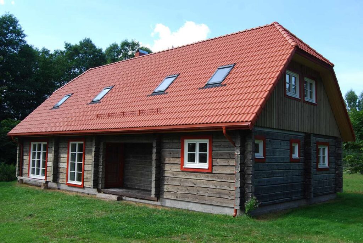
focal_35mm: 36
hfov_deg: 53.1
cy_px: 122
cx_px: 182
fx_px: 364
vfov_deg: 37.0
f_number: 5.6
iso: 100
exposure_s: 1/125
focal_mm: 24
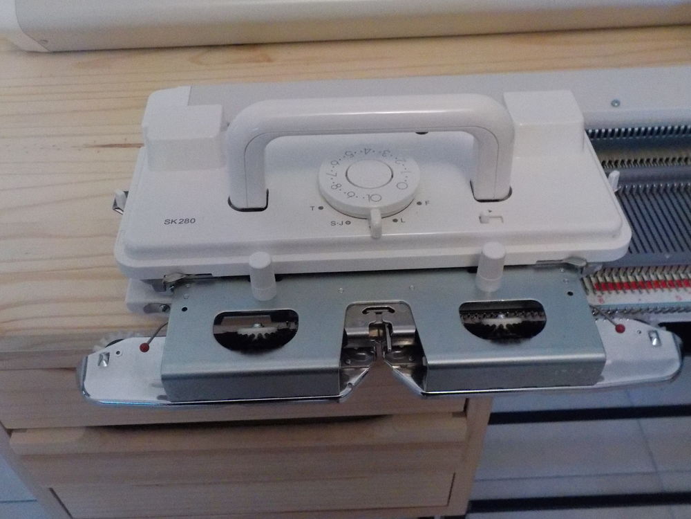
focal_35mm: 30
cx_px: 346
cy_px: 260
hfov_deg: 60.0
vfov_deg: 46.8
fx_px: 599
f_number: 3.3
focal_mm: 4.1
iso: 900
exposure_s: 1/50
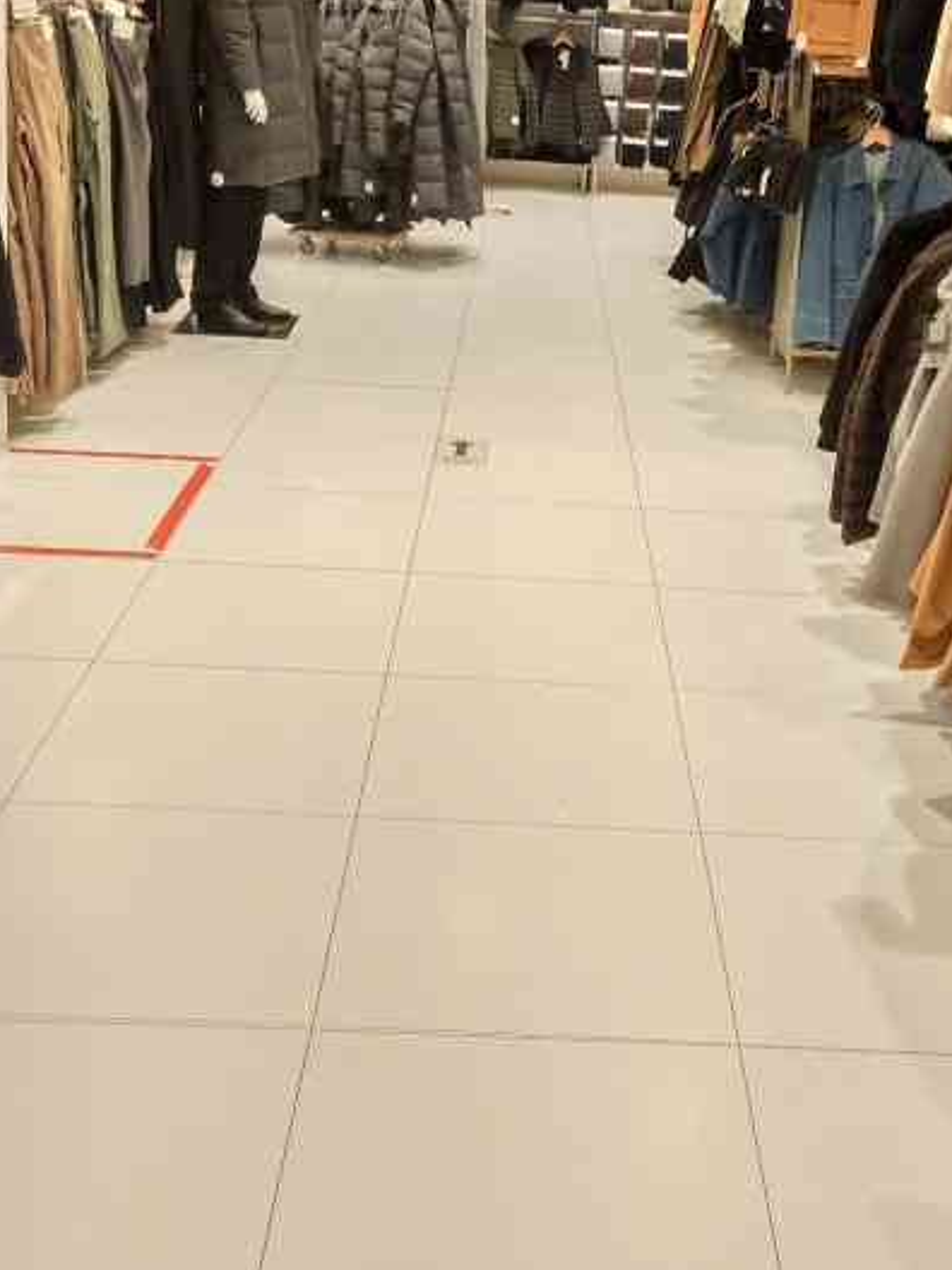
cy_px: 343
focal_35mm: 53
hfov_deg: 27.4
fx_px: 1943
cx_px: 587
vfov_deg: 35.5
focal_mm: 3.95
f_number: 1.8
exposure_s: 1/100
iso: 70
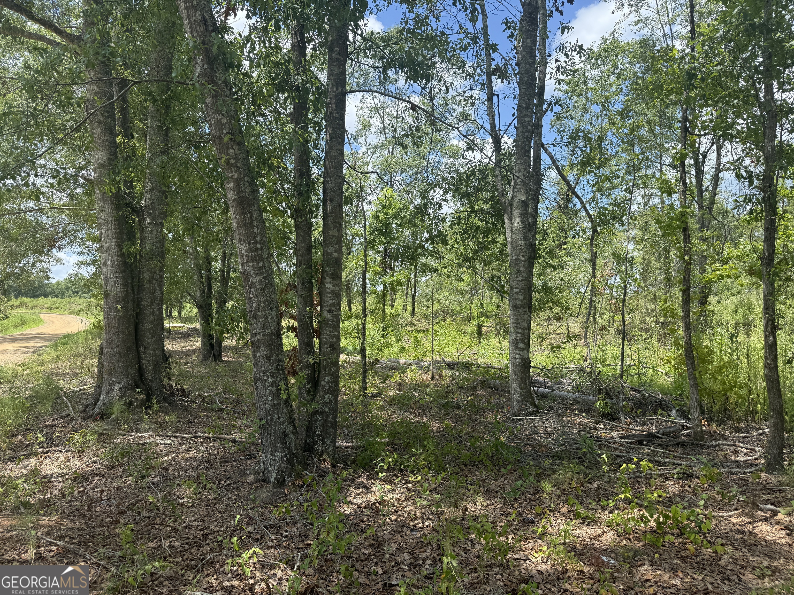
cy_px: 298
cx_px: 397
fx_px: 550
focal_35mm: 24
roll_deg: -1.0
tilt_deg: +3.8
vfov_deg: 56.8
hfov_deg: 71.6
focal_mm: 6.76
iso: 80
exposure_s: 1/1437
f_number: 1.78
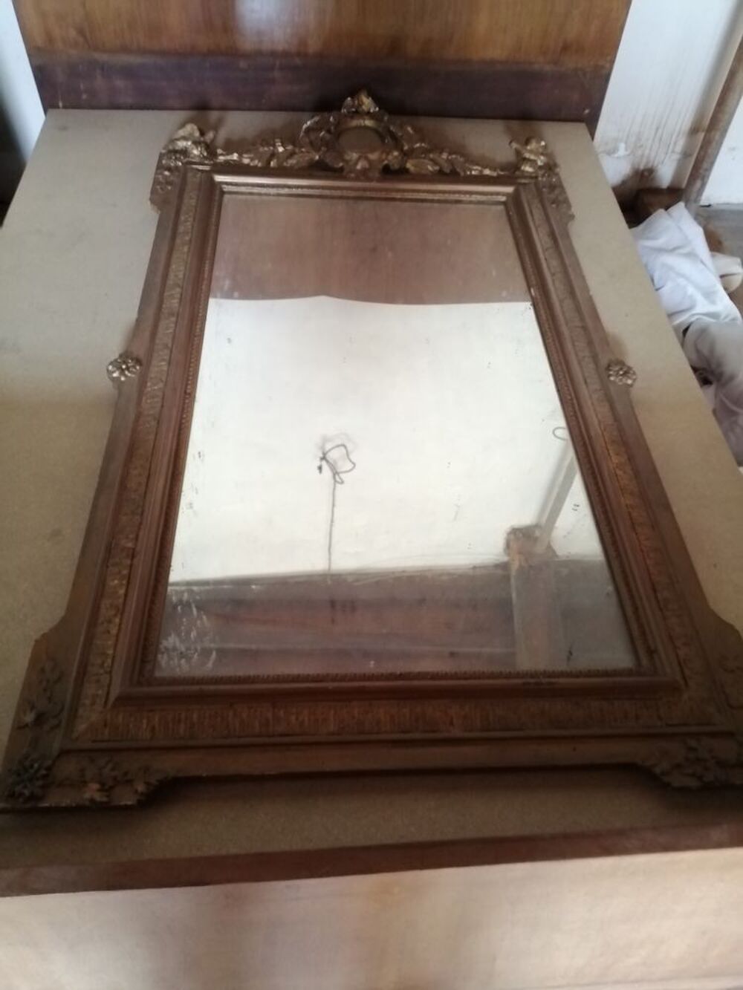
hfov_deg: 53.1
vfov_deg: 67.3
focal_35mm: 26
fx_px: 744
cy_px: 495
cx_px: 372
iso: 500
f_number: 1.8
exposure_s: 1/20
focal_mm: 3.62
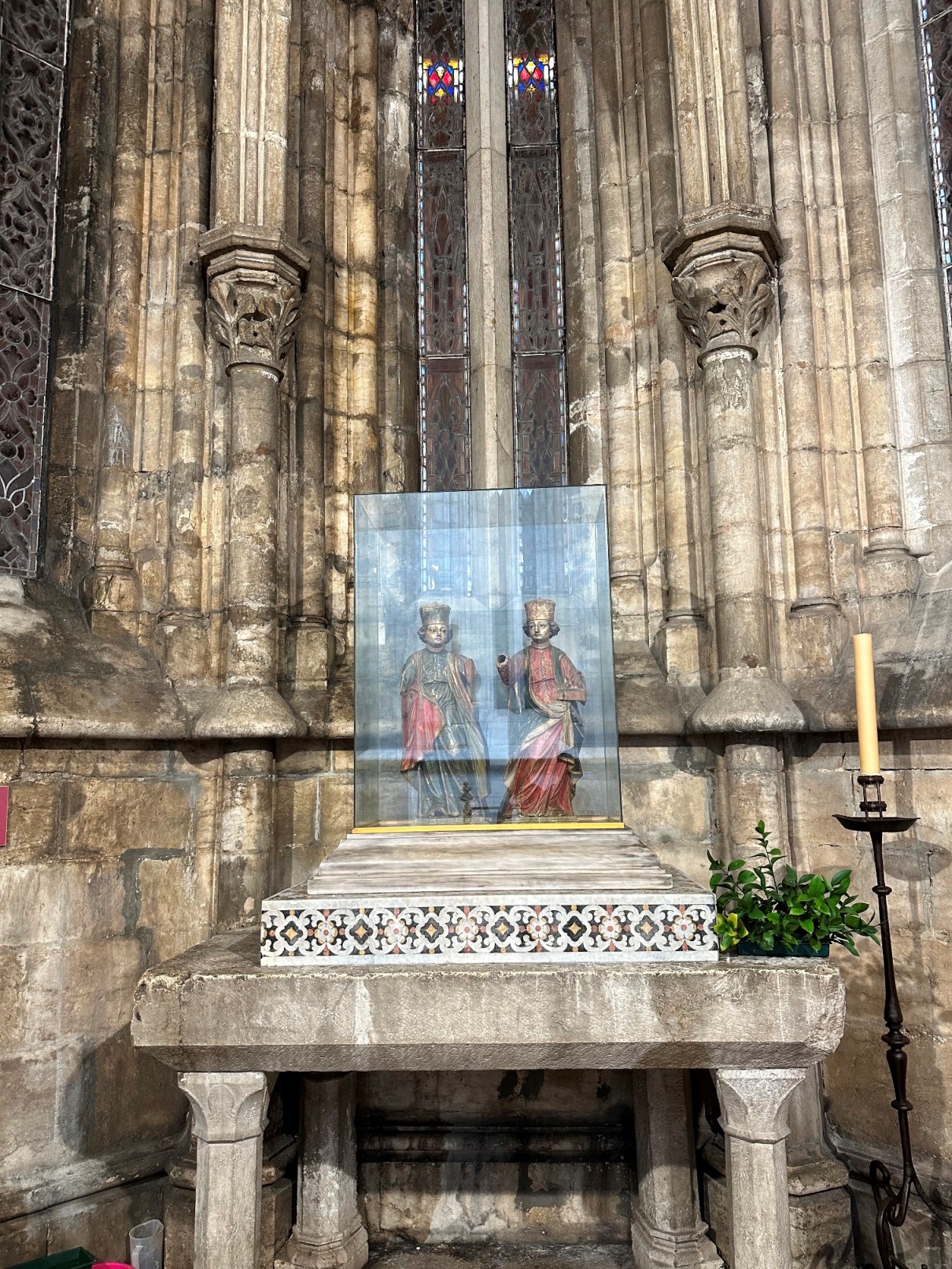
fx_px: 880
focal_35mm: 24
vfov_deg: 71.6
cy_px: 634
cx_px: 476
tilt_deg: +7.7
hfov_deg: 56.8
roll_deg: +0.2
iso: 200
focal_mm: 6.86
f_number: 1.78
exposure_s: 1/50
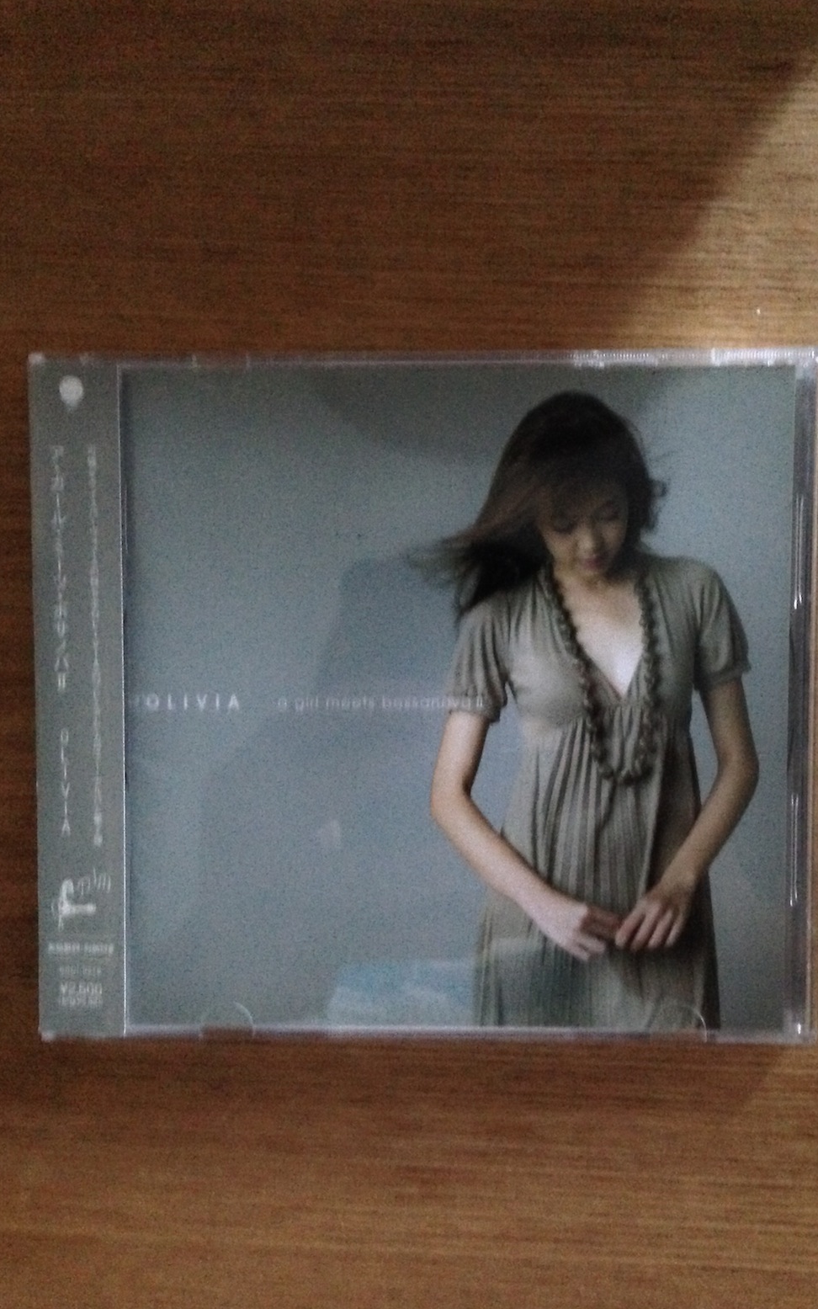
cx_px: 458
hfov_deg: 35.3
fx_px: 1284
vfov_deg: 54.0
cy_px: 663
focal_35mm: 36
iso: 800
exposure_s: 1/15
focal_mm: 4.12
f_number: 2.4
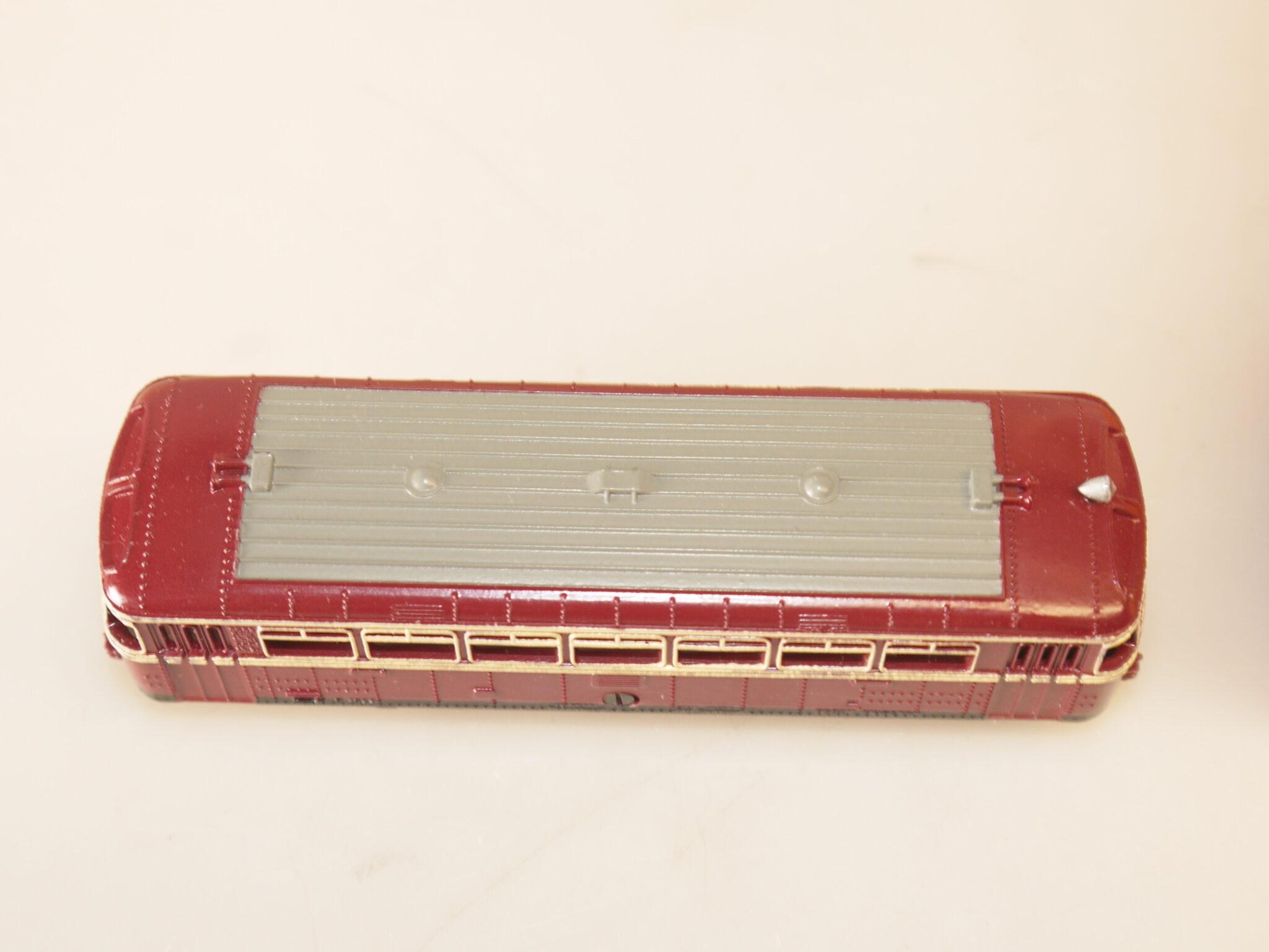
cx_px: 634
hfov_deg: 31.2
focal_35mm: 62
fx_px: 2273
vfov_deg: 23.7
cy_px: 476
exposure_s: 1/30
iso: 100
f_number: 4.4
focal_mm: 22
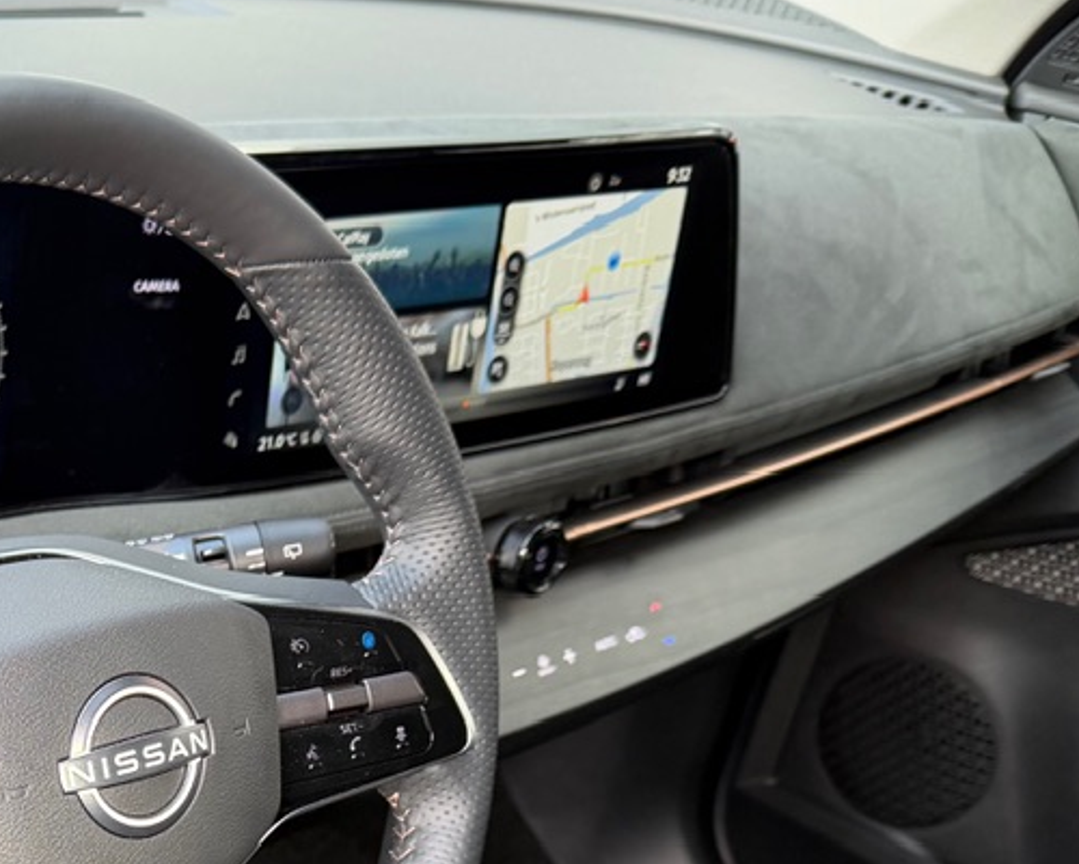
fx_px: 1916
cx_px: -15
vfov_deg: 24.1
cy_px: 899
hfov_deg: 29.3
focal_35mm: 60
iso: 160
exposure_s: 1/121
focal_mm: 6.76
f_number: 1.78
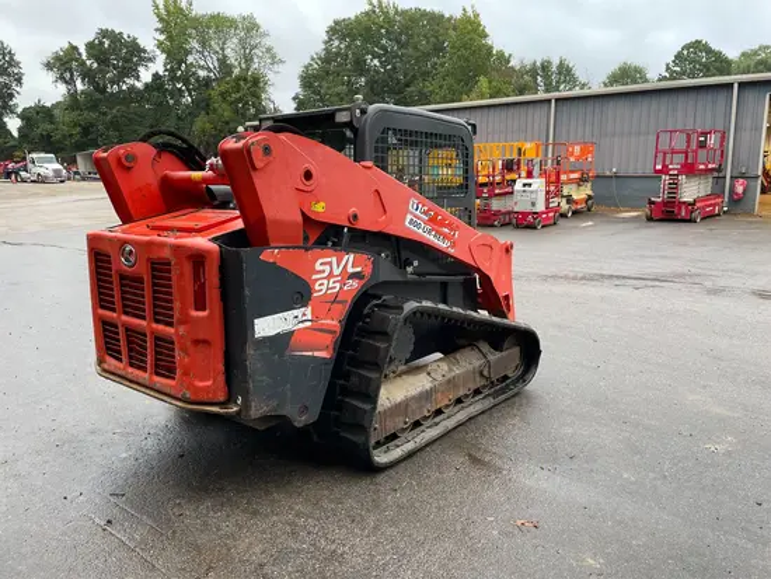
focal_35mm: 26
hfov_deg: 67.3
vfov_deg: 53.1
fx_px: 579
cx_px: 386
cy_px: 290
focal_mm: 4.2
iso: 125
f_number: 1.6
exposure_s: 1/121
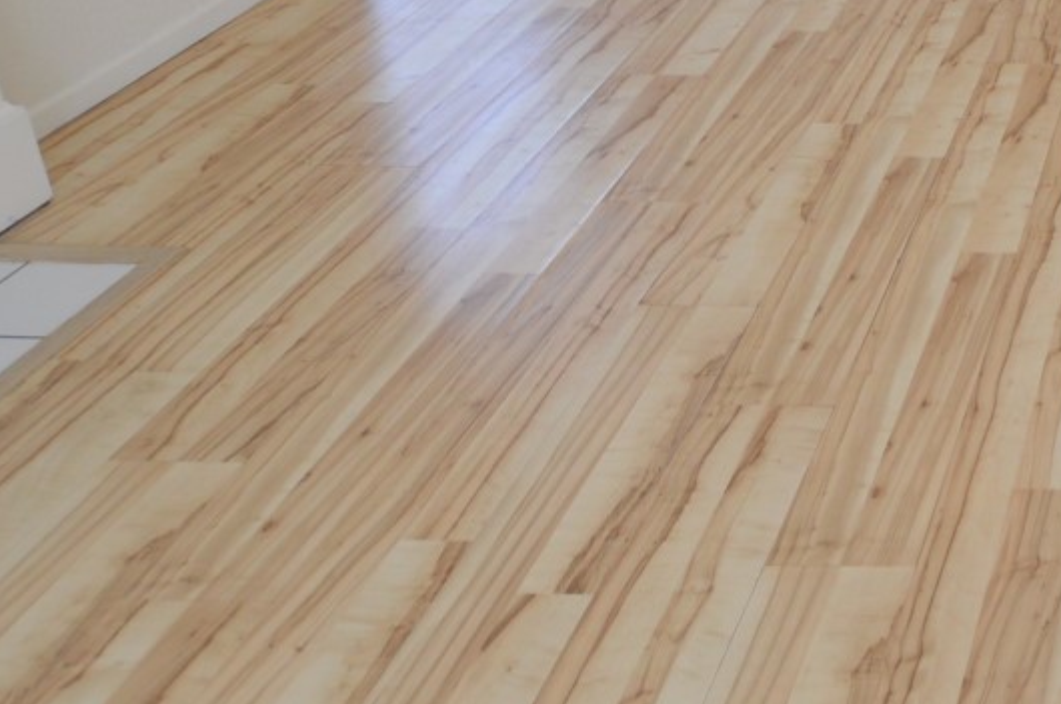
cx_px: 1333
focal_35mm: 46
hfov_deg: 33.2
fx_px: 1354
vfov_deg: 25.9
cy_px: -152
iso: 400
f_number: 4.5
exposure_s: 1/80
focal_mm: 10
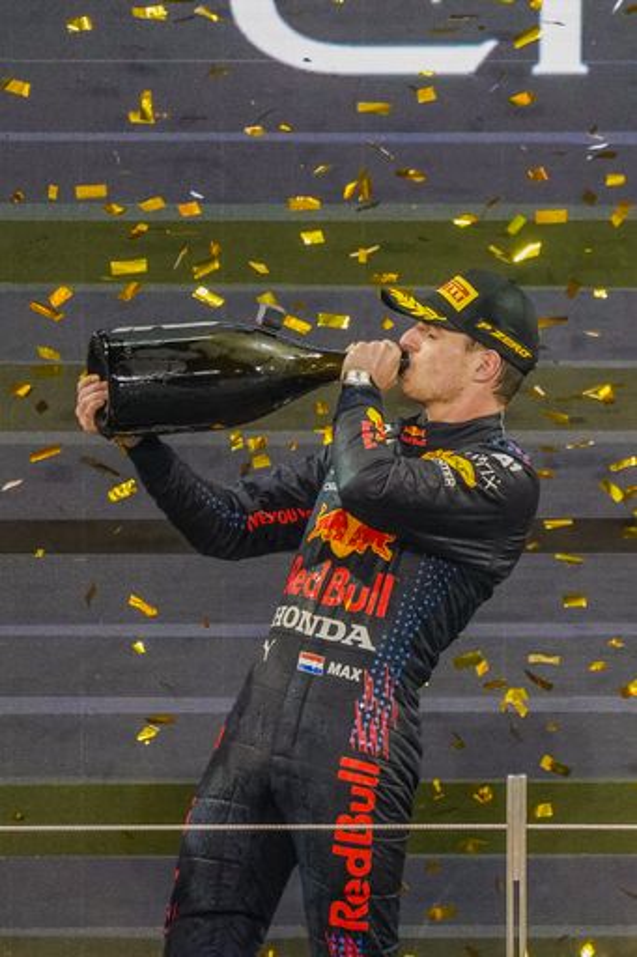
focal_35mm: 600
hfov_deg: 2.3
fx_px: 15935
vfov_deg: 3.4
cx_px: 318
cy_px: 478
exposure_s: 1/400
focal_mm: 600
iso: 6400
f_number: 6.3
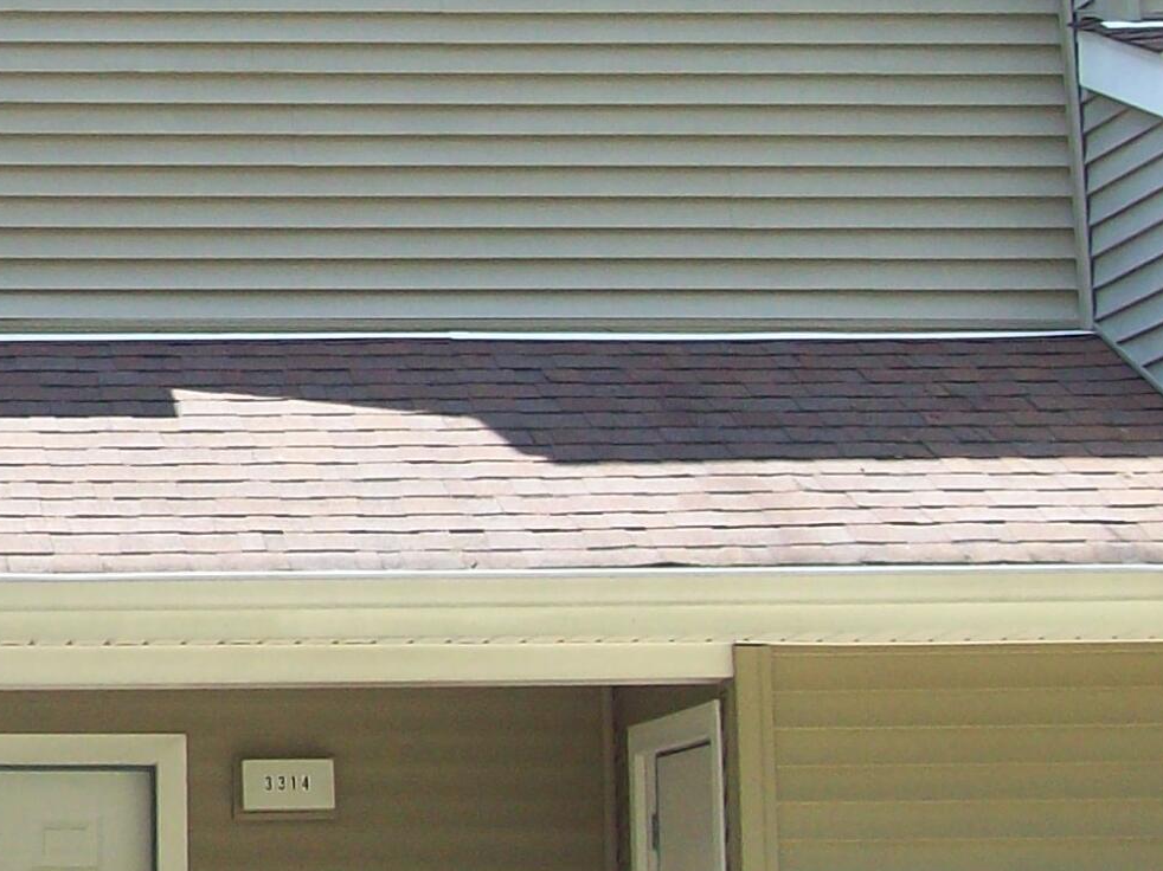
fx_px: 3695
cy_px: 205
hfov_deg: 16.5
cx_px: -532
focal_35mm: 110
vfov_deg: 13.4
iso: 80
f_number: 2.7
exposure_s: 1/244
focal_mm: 6
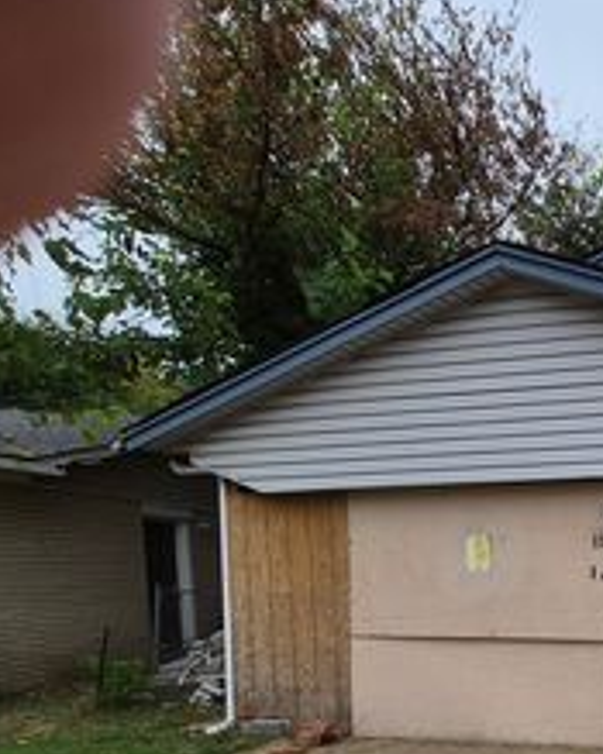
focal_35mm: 29
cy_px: 621
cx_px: 768
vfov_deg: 55.4
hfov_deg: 35.6
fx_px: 647
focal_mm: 1.74
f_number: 2.2
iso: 40
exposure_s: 1/2224
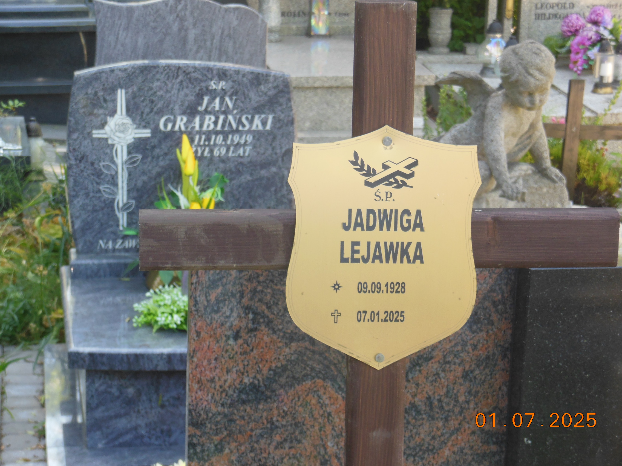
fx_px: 1761
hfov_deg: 20.0
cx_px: 311
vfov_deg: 15.1
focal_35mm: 98
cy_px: 233
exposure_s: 1/60
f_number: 4.7
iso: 200
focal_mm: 17.5
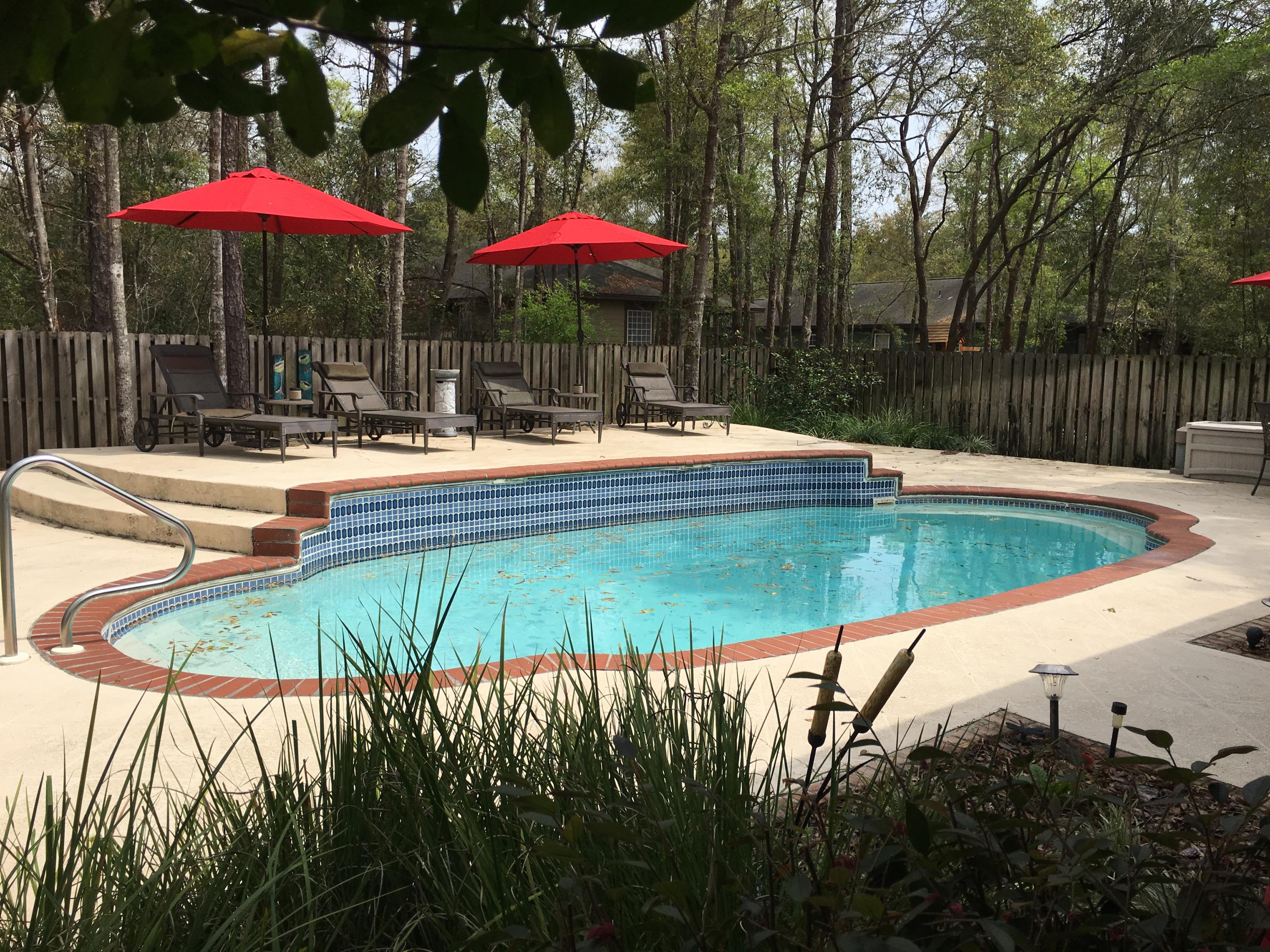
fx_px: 1064
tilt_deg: -5.3
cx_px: 635
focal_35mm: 29
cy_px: 476
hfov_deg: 61.7
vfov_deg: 48.2
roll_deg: -1.0
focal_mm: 4.15
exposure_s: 1/1972
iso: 25
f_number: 2.2
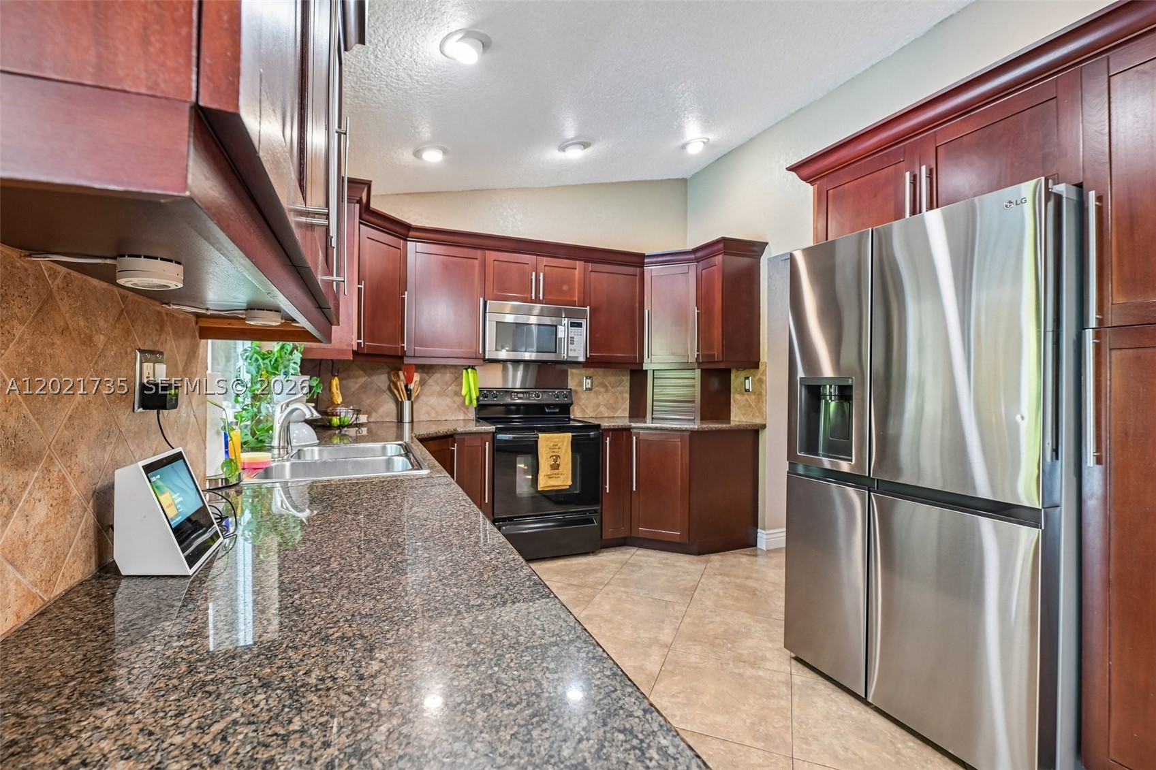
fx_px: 514
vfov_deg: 73.7
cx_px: 578
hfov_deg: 96.7
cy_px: 385
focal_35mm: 16
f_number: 7.1
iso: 400
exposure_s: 1/5
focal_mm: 16
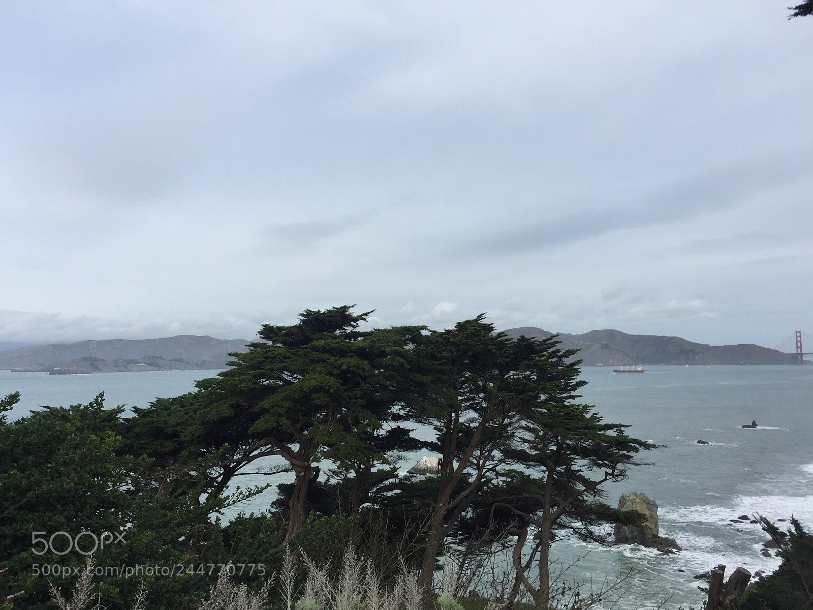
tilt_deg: +5.1
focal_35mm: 29
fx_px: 681
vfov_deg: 48.2
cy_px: 305
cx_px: 406
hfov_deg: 61.7
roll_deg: +0.7
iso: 32
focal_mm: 4.15
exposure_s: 1/2083
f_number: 2.2
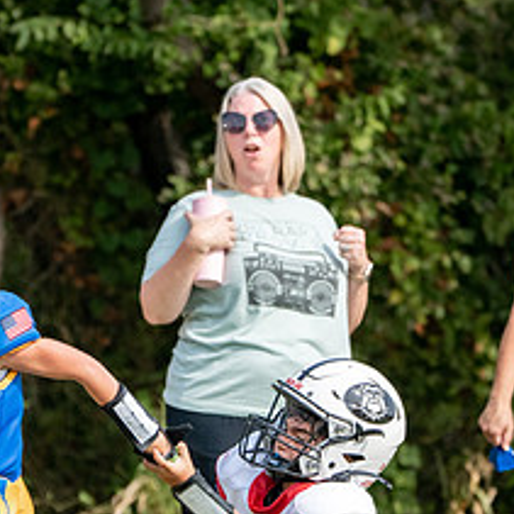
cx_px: 128
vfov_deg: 2.4
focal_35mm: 736
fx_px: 12364
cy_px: 536
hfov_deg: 2.4
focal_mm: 241
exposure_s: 1/2000
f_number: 5.6
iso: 500
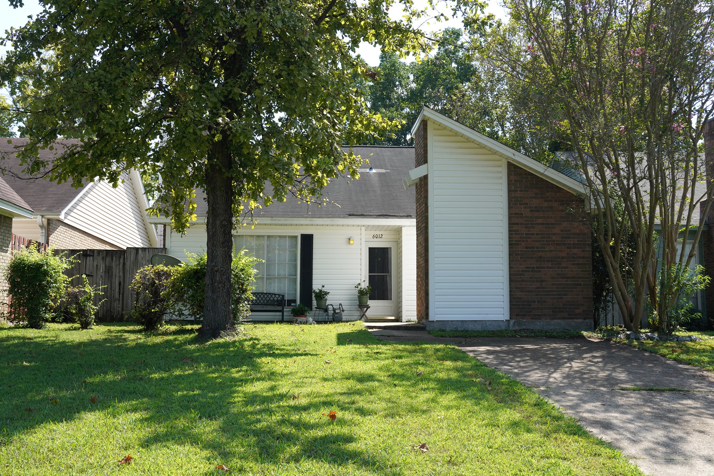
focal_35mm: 40
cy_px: 238
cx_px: 357
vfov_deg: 33.4
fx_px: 793
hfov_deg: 48.5
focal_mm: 40
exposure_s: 1/100
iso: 400
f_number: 10
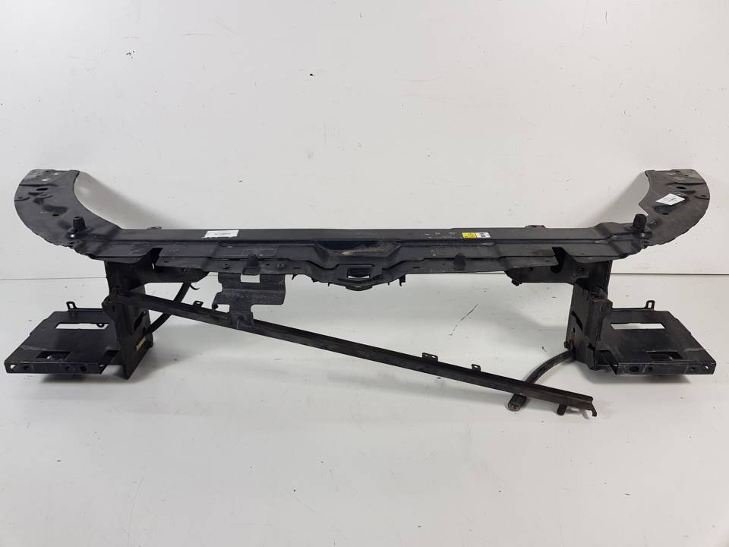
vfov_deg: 53.1
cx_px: 364
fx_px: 548
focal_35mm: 26
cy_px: 274
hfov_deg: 67.3
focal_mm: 4.2
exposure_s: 1/100
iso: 50
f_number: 1.7
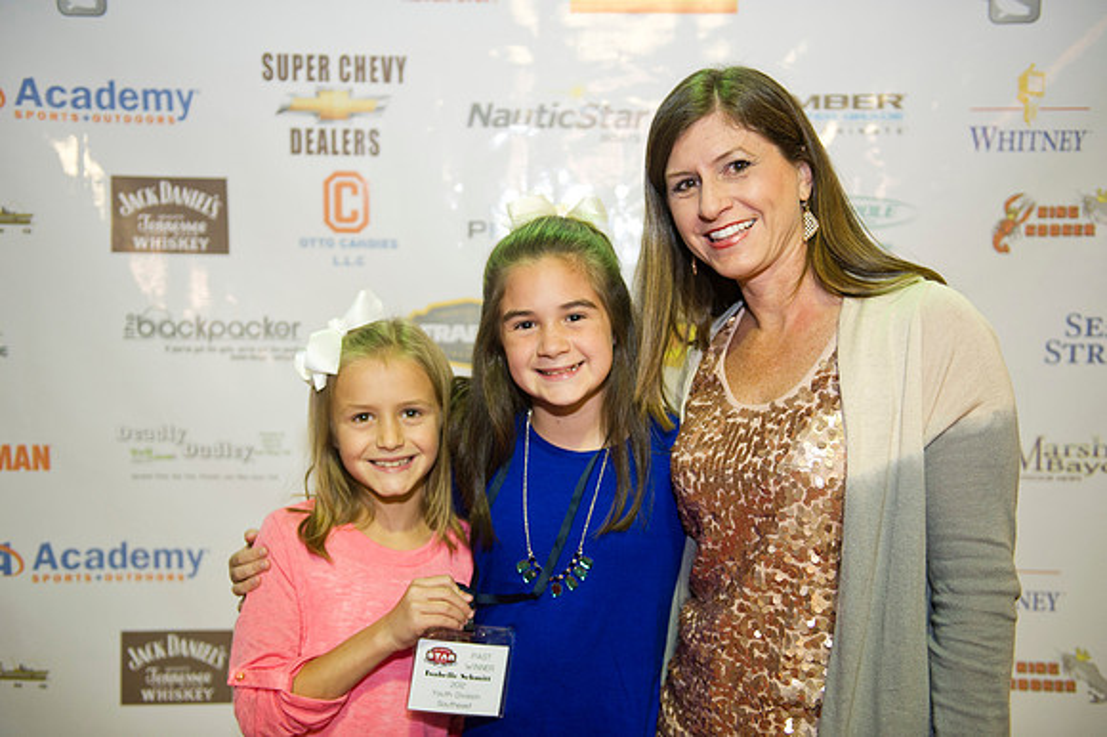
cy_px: 368
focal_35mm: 40
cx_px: 554
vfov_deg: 33.4
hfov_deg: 48.5
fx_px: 1229
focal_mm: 40
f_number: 2.8
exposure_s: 1/80
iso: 1000
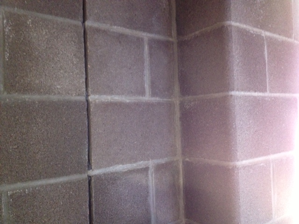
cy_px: 112
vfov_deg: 40.7
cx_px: 150
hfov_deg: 52.6
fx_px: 302
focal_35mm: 35
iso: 400
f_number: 2.4
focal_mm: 4.28
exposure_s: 1/17
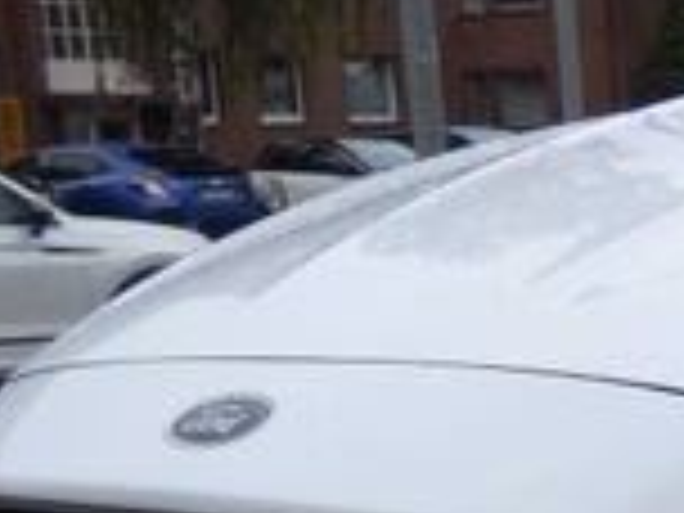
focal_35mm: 105
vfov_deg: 13.9
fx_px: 2075
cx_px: 1278
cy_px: 513
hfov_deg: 15.7
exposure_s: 1/320
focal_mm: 3.6
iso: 80
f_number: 2.8
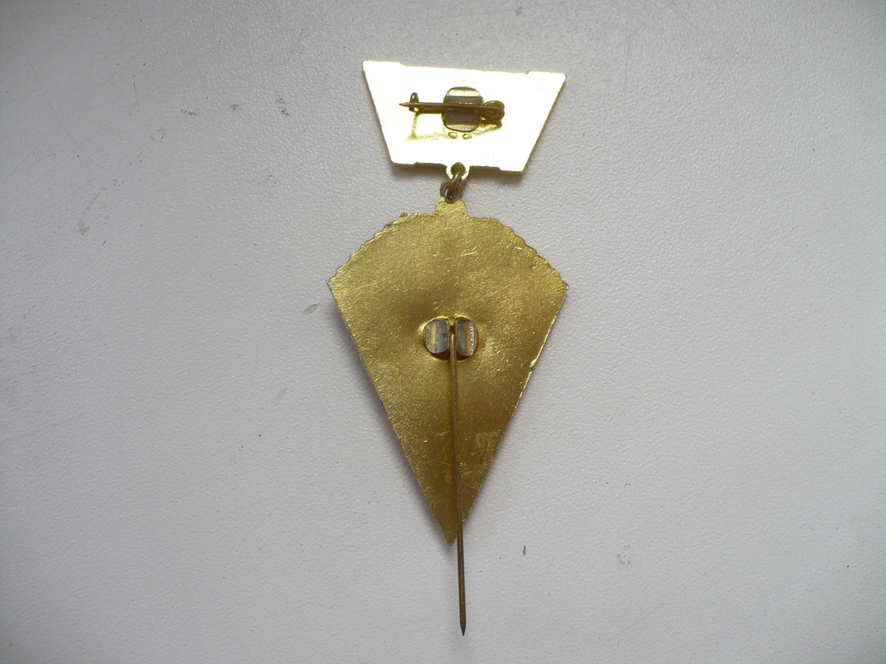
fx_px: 947
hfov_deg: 50.1
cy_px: 332
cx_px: 443
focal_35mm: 37
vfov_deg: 38.7
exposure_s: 1/250
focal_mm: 6.1
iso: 100
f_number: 2.8
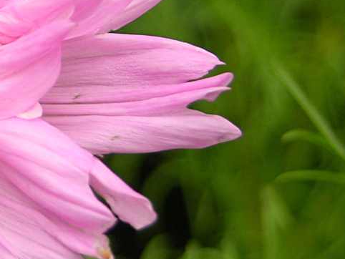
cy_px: 92
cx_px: -126
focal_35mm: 292
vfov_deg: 5.1
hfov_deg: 6.7
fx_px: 2912
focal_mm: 22.3
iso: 50
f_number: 3.5
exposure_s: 1/125
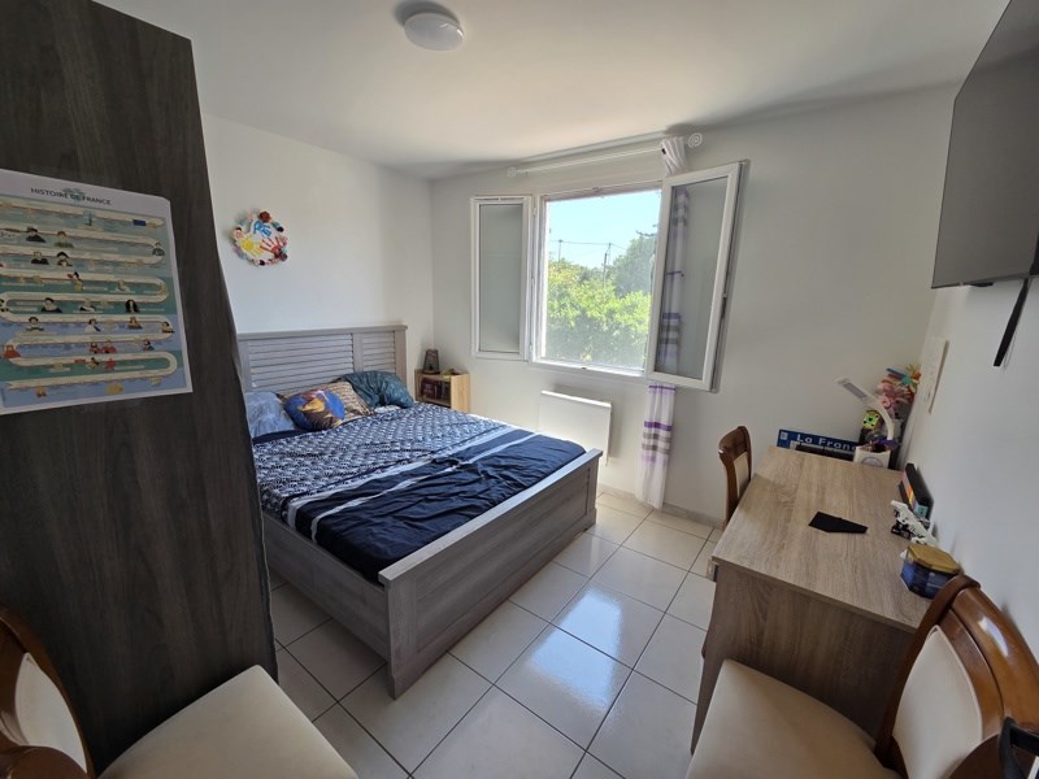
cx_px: 520
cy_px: 390
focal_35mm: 13
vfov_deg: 89.9
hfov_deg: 106.2
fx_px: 390
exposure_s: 1/100
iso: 50
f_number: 2.2
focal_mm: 2.2
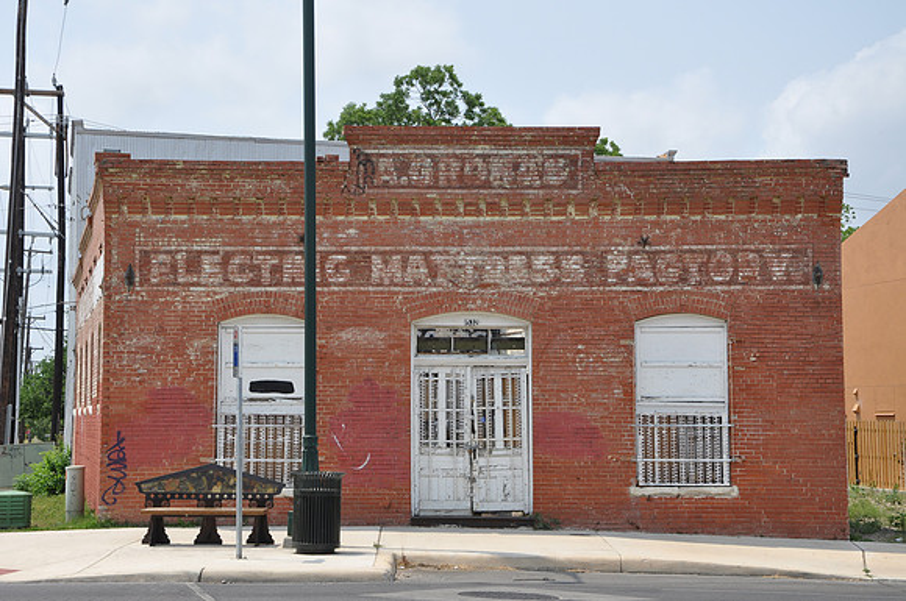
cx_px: 453
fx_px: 1508
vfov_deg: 22.6
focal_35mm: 60
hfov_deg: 33.4
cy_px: 300
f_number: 9
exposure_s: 1/320
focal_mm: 40
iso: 200
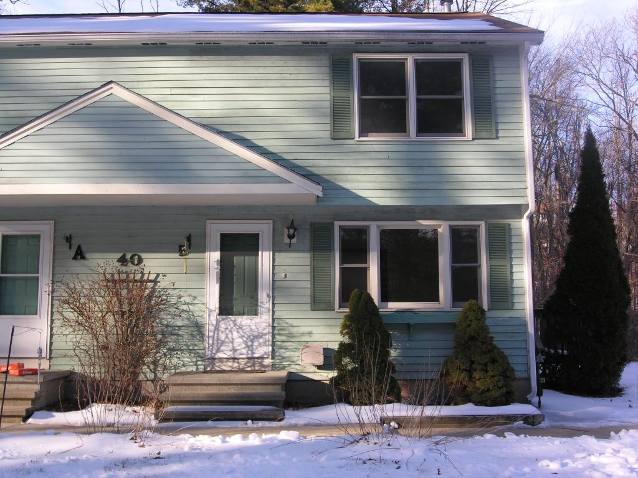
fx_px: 719
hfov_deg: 47.9
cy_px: 239
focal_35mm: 39
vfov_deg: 36.8
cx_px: 319
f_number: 5
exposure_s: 1/120
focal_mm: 10
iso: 50
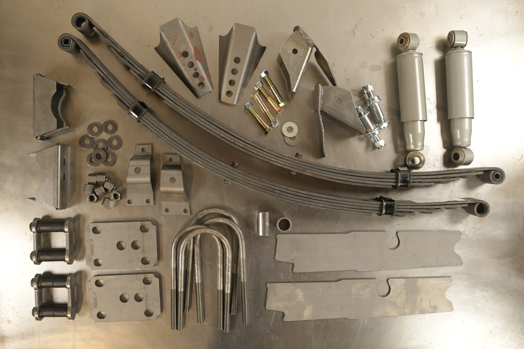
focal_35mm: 33
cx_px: 262
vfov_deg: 40.0
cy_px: 174
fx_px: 480
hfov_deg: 57.2
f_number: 5.6
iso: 800
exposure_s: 1/60
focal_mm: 22
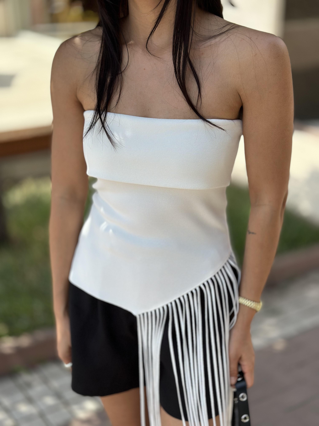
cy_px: 213
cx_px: 160
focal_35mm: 48
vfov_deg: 39.7
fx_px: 590
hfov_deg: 30.3
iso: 80
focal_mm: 6.86
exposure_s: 1/2203
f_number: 1.78
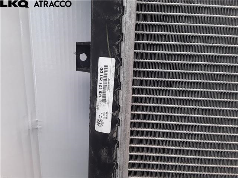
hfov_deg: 63.4
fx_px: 193
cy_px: 89
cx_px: 119
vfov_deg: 49.7
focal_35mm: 28
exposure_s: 1/100
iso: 100
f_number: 1.9
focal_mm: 2.91
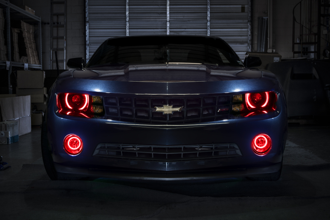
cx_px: 165
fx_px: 504
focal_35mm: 55
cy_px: 110
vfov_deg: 24.6
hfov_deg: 36.2
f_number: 7.1
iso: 200
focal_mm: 55
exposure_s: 1/2
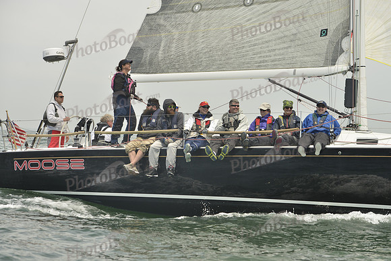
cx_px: 196
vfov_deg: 14.4
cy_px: 130
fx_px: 1032
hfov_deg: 21.5
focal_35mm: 95
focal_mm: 95
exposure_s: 1/1250
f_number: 7.1
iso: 280
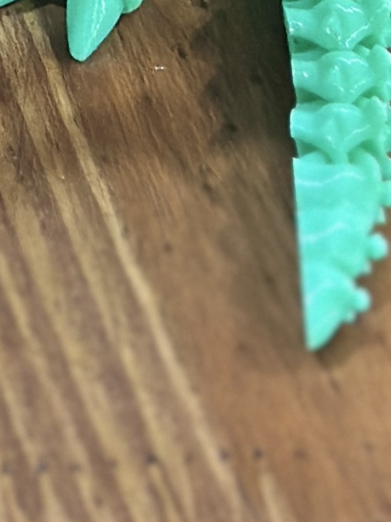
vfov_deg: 6.9
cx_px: -556
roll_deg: -0.2
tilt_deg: -27.5
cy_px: -865
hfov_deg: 5.4
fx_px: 4020
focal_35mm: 267
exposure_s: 1/33
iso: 500
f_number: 1.78
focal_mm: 6.86
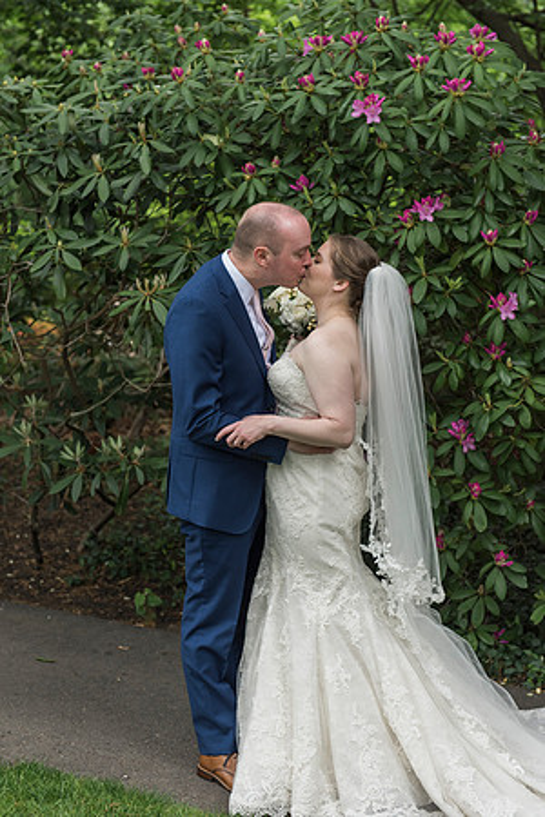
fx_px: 1362
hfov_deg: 22.6
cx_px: 272
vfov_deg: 33.4
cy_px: 408
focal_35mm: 60
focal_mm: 60
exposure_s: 1/800
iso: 800
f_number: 3.5
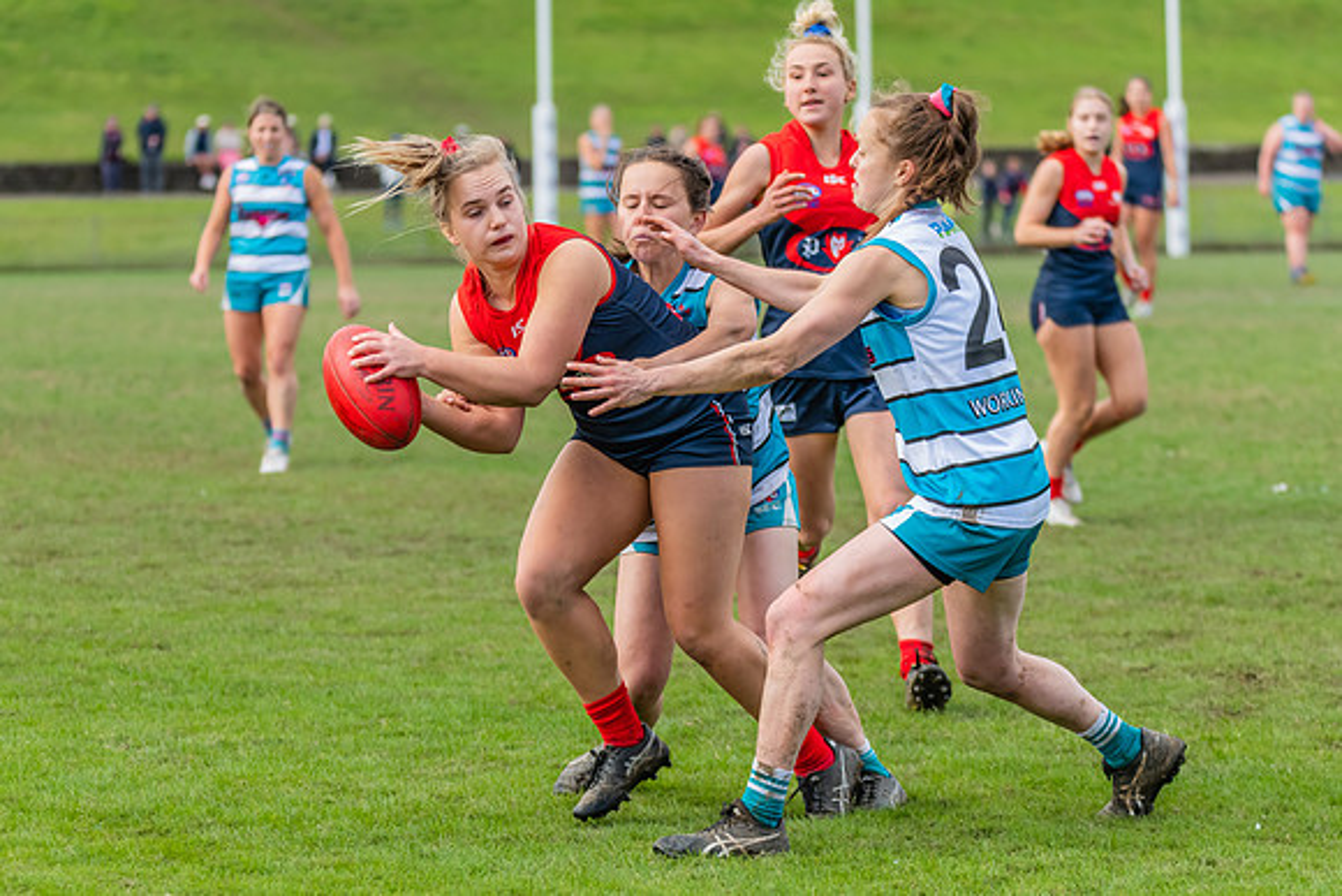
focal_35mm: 185
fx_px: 6898
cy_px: 447
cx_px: 556
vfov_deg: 7.4
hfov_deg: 11.1
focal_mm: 150
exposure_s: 1/1600
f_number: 5
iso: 800
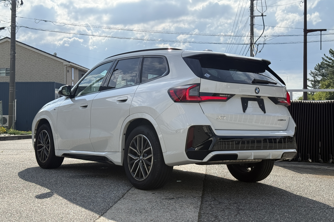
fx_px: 464
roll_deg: +0.3
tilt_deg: +1.6
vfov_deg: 27.0
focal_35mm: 50
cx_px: 167
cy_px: 105
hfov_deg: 39.6
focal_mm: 6.76
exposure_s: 1/3891
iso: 100
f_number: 1.78
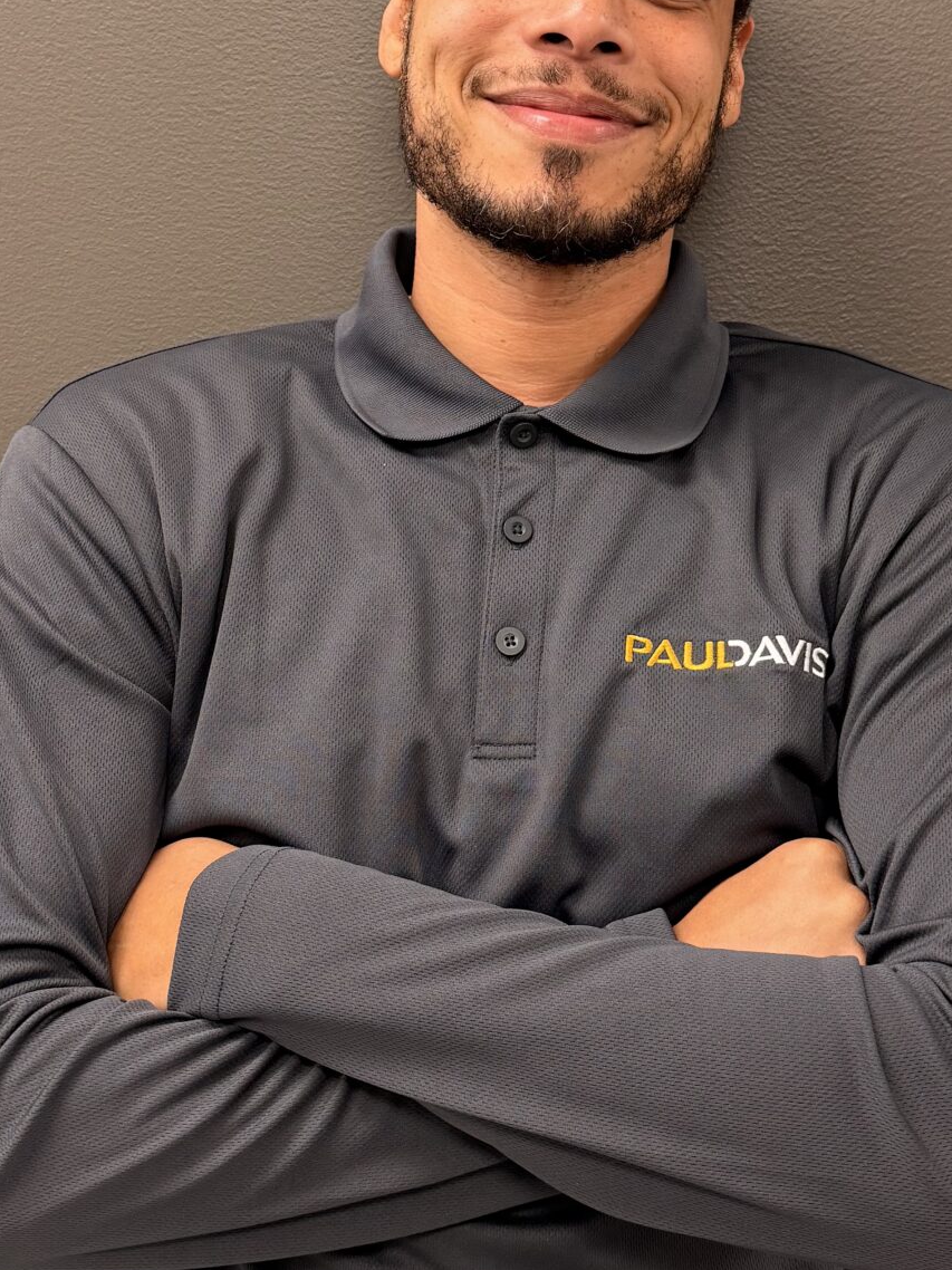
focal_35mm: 54
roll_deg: -0.4
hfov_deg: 27.0
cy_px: 479
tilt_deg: -2.4
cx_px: 497
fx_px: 1981
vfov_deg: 35.4
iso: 125
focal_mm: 6.76
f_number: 1.78
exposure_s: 1/60
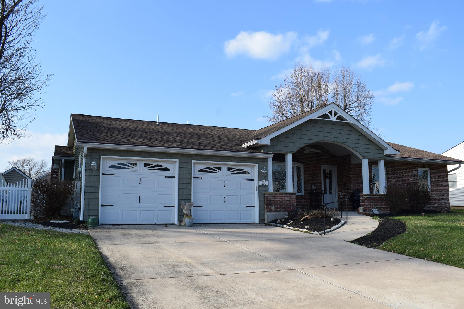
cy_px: 154
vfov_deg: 43.6
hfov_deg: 61.9
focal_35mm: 30
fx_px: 387
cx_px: 232
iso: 200
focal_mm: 20
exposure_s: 1/320
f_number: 9
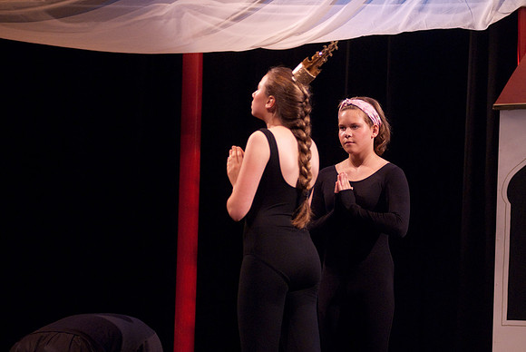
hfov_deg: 13.7
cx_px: 263
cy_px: 176
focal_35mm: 150
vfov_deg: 9.2
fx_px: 2194
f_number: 2.8
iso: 1000
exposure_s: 1/40
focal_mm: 100
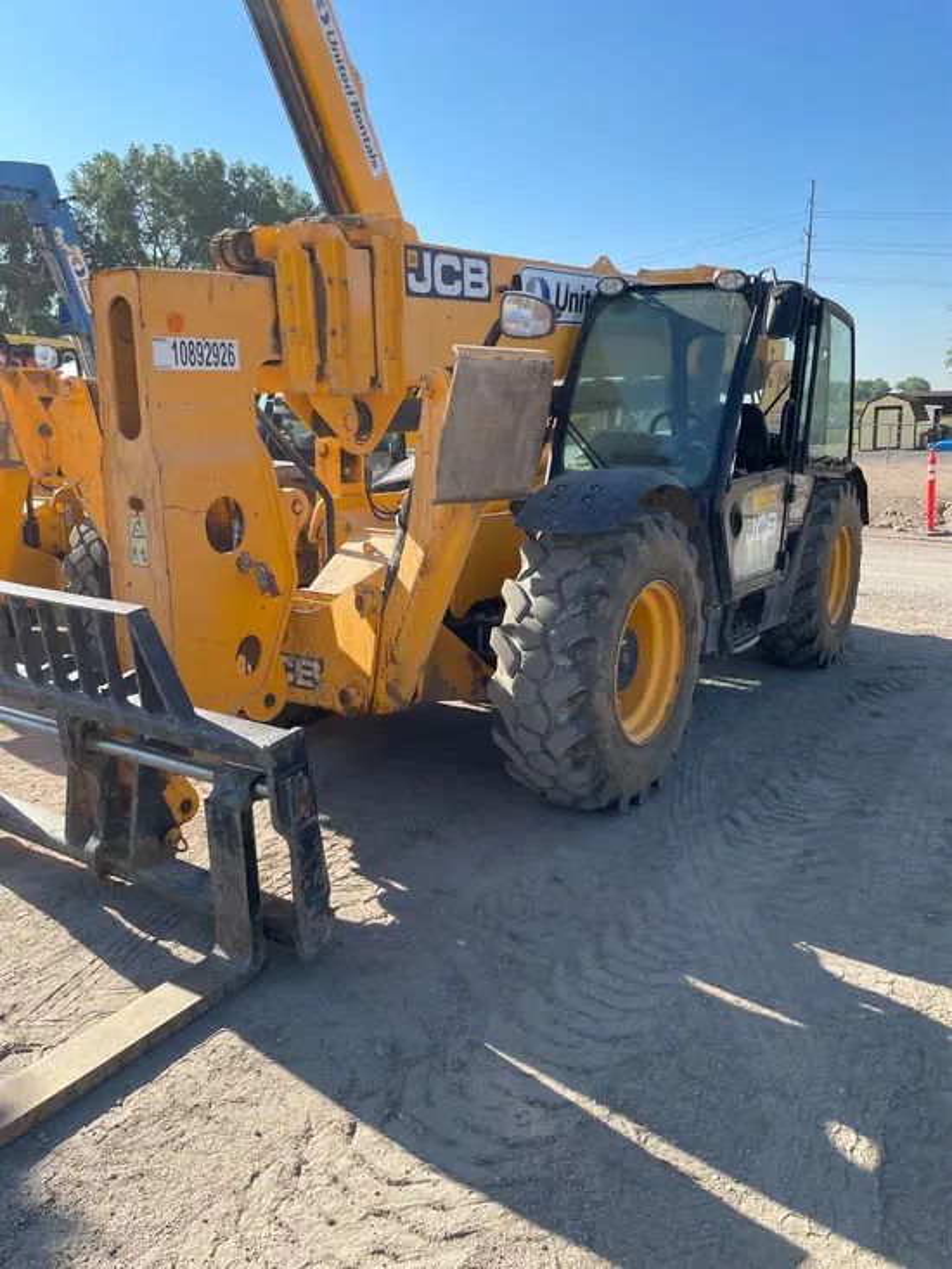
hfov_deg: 53.1
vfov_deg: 67.3
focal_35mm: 26
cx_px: 476
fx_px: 953
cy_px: 634
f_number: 1.6
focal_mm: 4.2
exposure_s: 1/1618
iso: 32
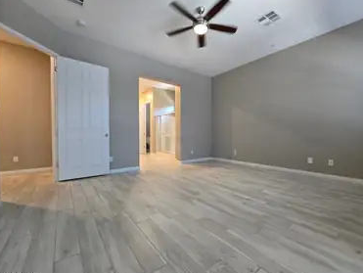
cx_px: 191
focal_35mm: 14
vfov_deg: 85.8
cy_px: 137
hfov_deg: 101.9
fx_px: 147
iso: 400
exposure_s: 1/60
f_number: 2.2
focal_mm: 2.2
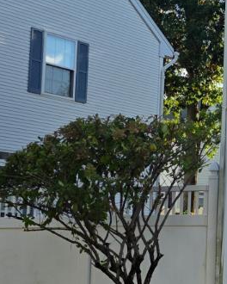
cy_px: 172
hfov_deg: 12.5
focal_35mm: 102
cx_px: 506
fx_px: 857
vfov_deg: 18.8
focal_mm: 6.3
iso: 80
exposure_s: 1/5296
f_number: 1.7
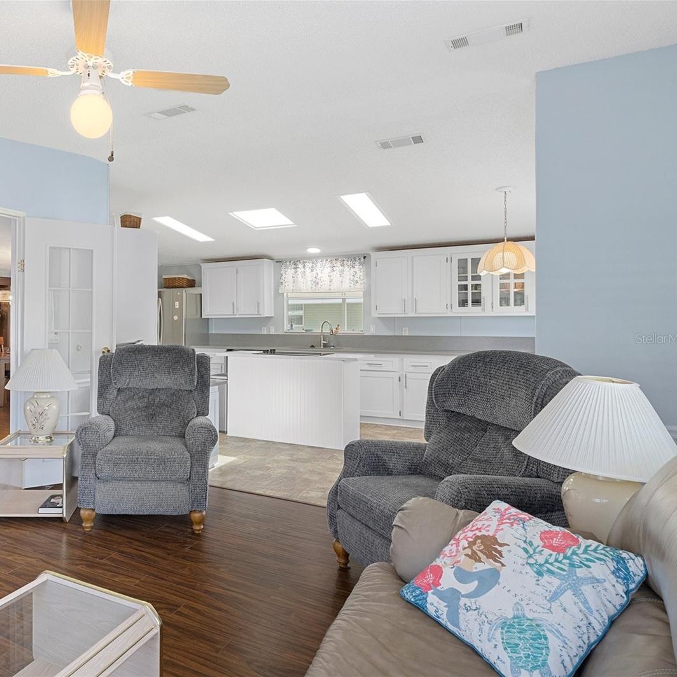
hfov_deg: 63.9
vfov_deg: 67.3
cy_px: 338
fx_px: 509
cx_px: 183
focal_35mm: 23
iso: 500
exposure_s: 1/1.25
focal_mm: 12
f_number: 8
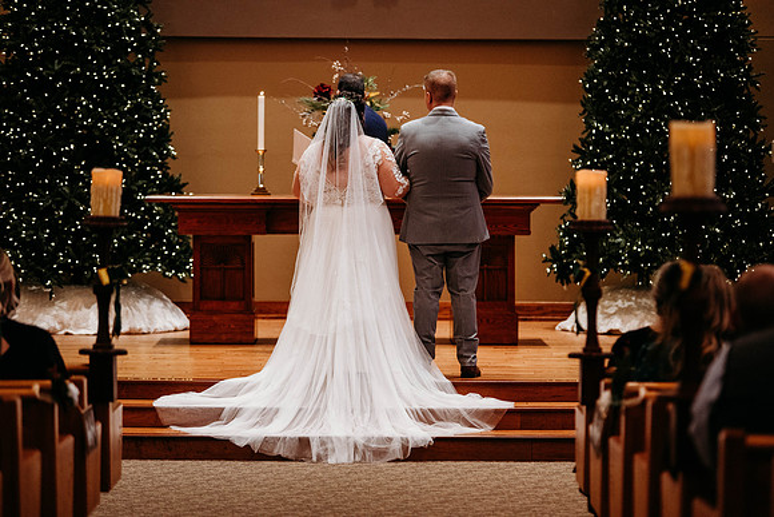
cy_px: 258
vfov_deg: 10.2
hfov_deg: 15.2
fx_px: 2903
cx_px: 387
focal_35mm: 135
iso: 2000
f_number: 2.8
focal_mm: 135
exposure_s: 1/250
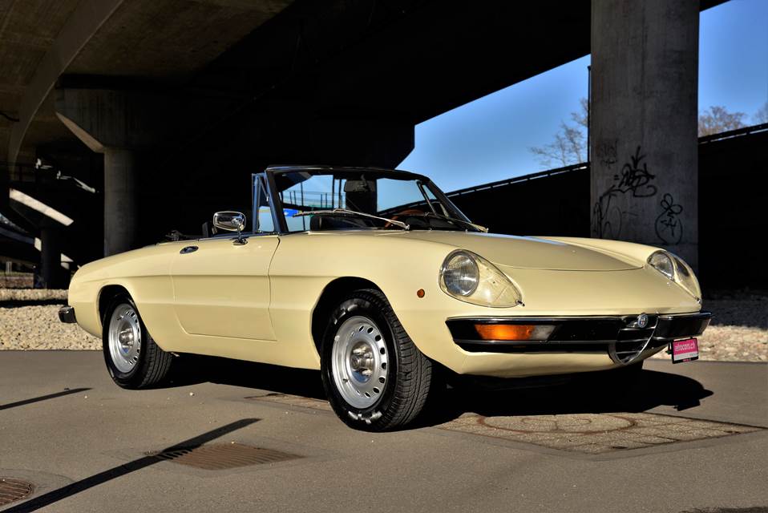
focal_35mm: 52
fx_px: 1110
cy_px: 256
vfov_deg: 26.0
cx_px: 384
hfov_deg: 38.2
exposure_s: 1/320
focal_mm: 52
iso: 100
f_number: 9
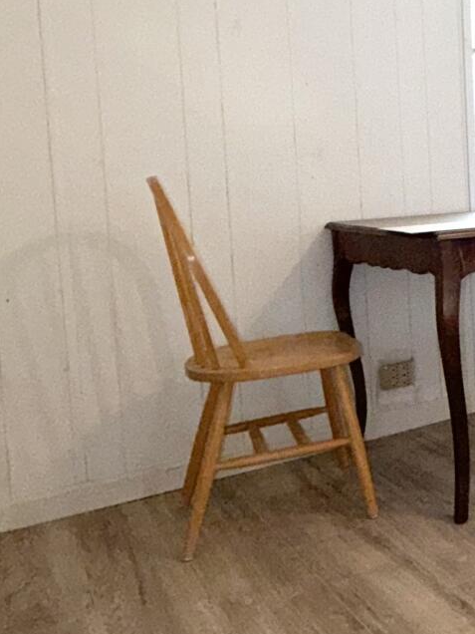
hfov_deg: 25.9
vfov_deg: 42.4
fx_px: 805
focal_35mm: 44
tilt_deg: -4.0
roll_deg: +1.0
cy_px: 210
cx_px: 681
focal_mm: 2.22
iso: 25
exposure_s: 1/120
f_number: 2.2
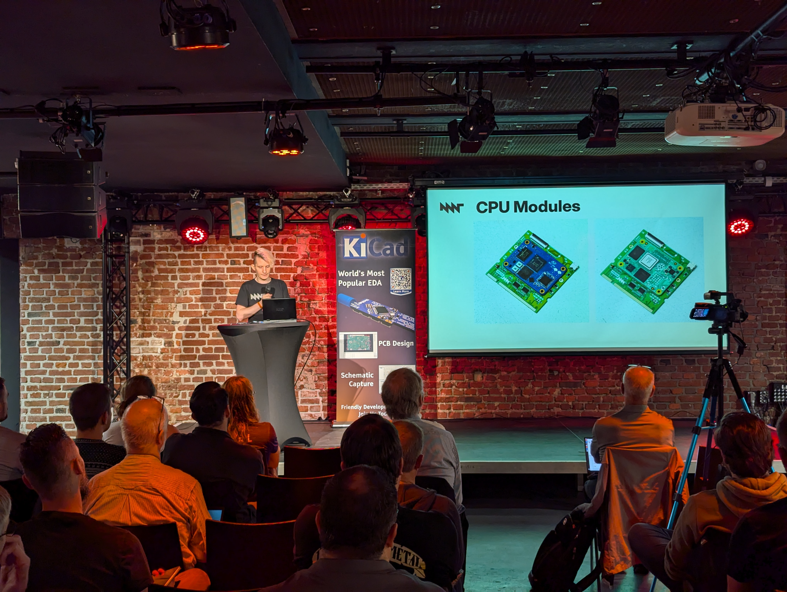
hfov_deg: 39.6
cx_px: 394
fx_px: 1093
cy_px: 296
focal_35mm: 48
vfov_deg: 30.3
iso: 61
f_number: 1.85
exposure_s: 1/25
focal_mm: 6.81
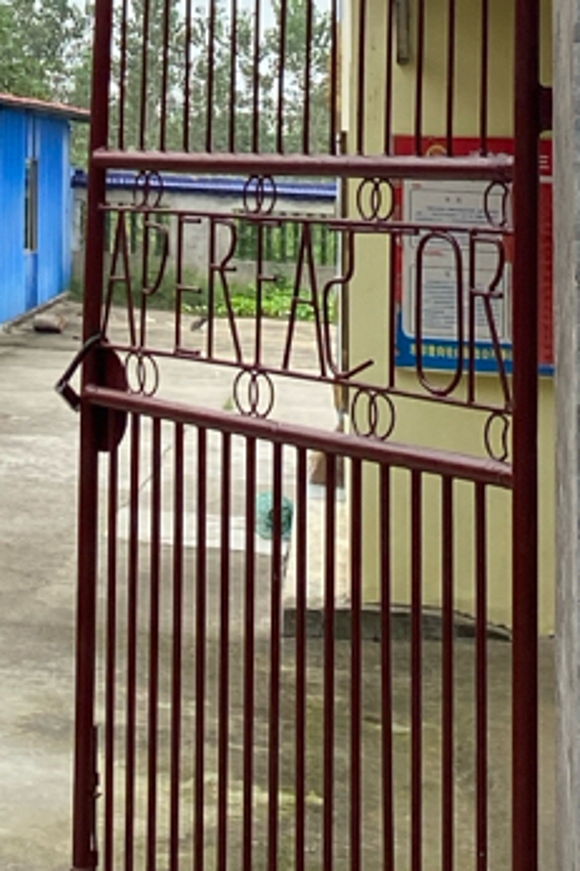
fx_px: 2830
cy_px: -178
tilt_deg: +7.8
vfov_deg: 16.7
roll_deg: -2.2
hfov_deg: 10.9
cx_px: -463
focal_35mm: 117
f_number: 1.8
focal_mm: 4.25
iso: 32
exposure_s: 1/658
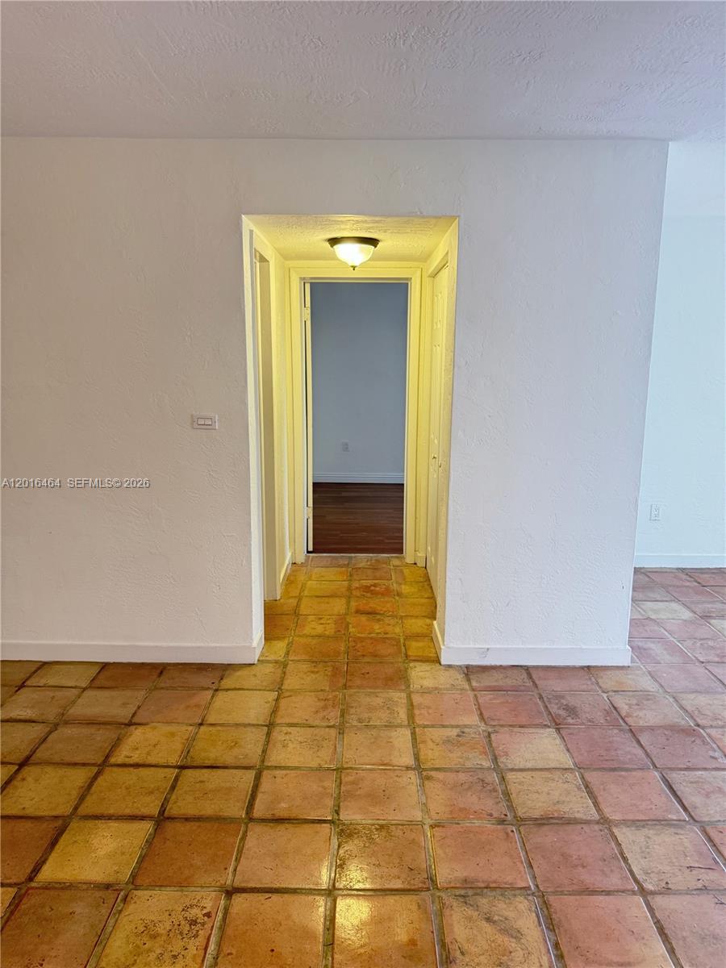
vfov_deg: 71.6
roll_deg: -0.4
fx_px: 671
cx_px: 363
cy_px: 484
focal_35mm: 24
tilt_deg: -10.2
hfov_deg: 56.8
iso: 250
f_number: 1.78
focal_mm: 6.76
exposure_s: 1/60
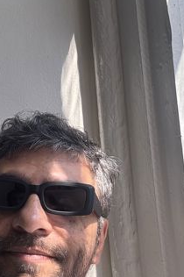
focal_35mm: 58
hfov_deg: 23.1
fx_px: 446
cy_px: 220
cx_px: 51
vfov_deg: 33.6
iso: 25
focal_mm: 2.69
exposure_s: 1/440
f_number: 1.9
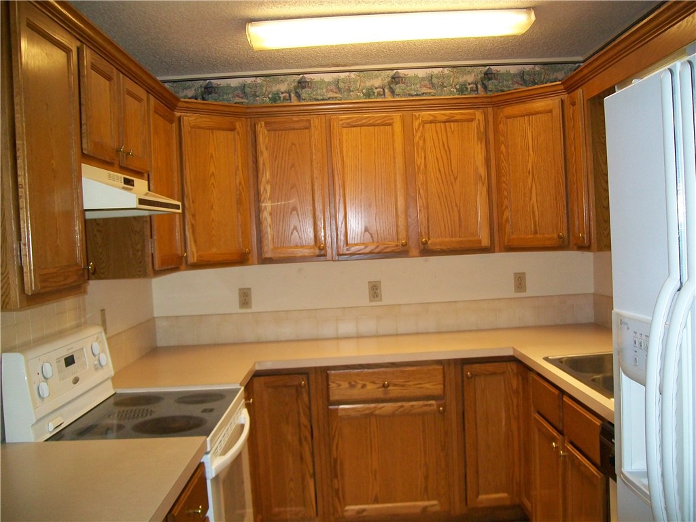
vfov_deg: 41.8
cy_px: 261
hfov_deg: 54.0
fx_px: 684
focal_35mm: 34
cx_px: 348
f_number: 2.7
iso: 160
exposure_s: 1/60
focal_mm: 6.1
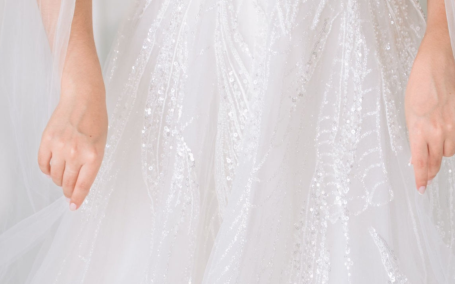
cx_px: 308
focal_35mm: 195
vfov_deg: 6.7
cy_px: 168
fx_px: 2418
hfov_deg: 10.7
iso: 250
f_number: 2.8
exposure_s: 1/200
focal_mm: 57.1
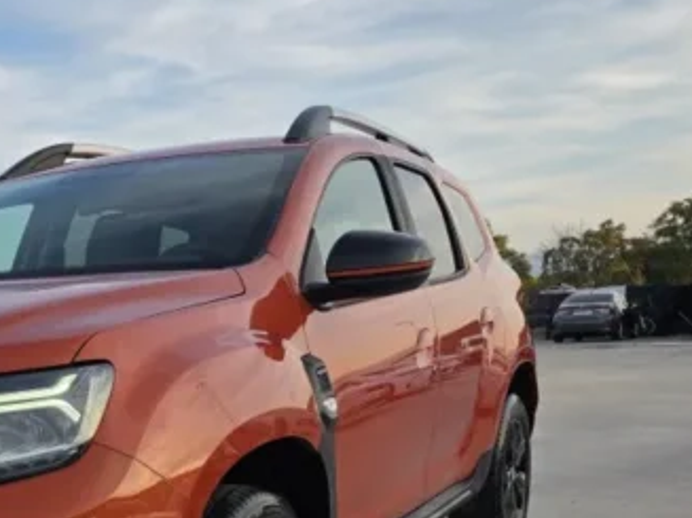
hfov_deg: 33.8
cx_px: 80
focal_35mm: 54
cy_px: 543
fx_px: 1079
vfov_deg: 25.4
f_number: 1.7
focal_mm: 6.25
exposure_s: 1/359
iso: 25
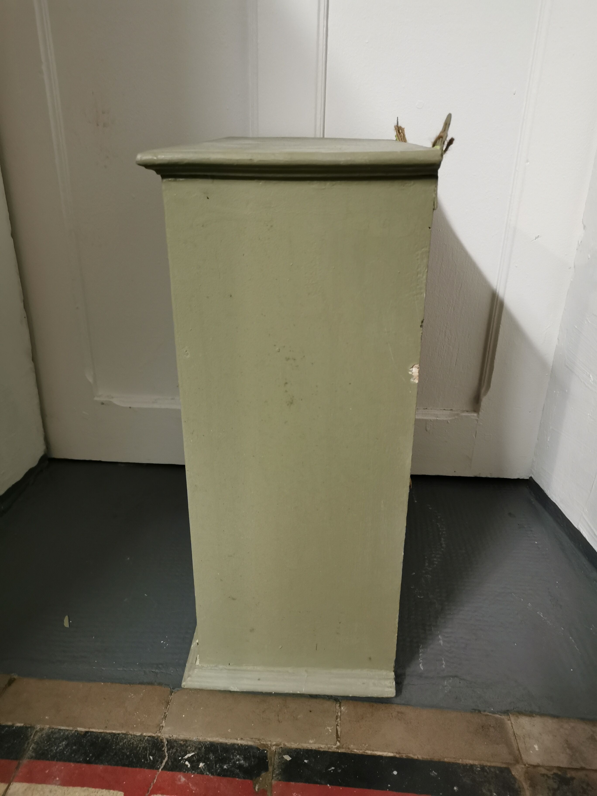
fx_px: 621
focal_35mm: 27
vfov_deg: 65.3
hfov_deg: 51.4
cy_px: 398
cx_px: 298
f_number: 1.8
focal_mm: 5.58
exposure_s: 1/25
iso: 400
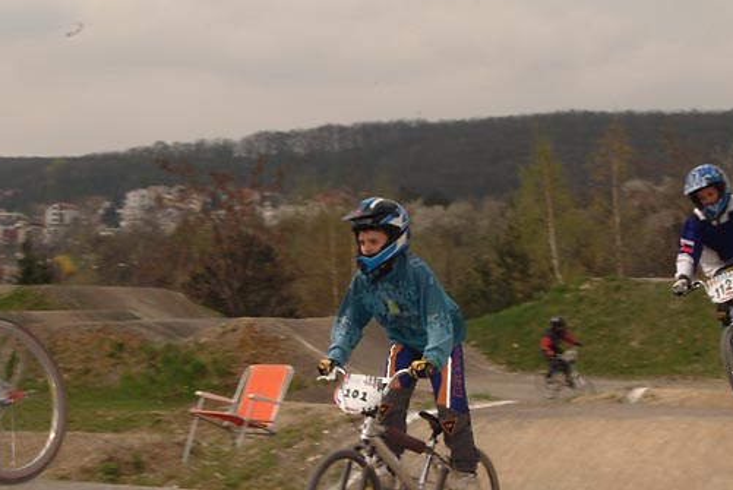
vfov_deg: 16.3
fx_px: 1708
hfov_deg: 24.2
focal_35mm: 84
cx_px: 421
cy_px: 368
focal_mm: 35
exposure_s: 1/125
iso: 100
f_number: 11
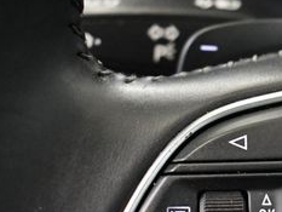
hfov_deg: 17.3
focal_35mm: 111
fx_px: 905
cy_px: 116
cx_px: 286
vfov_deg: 13.4
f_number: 4.2
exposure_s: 1/60
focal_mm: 28
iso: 4500
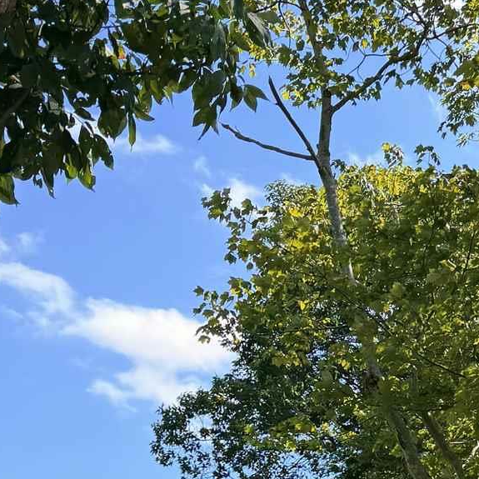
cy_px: 712
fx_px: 1331
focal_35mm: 85
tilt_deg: +1.6
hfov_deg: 19.3
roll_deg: +0.6
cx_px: 562
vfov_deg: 18.2
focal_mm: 6.76
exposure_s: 1/1901
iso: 100
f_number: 1.78
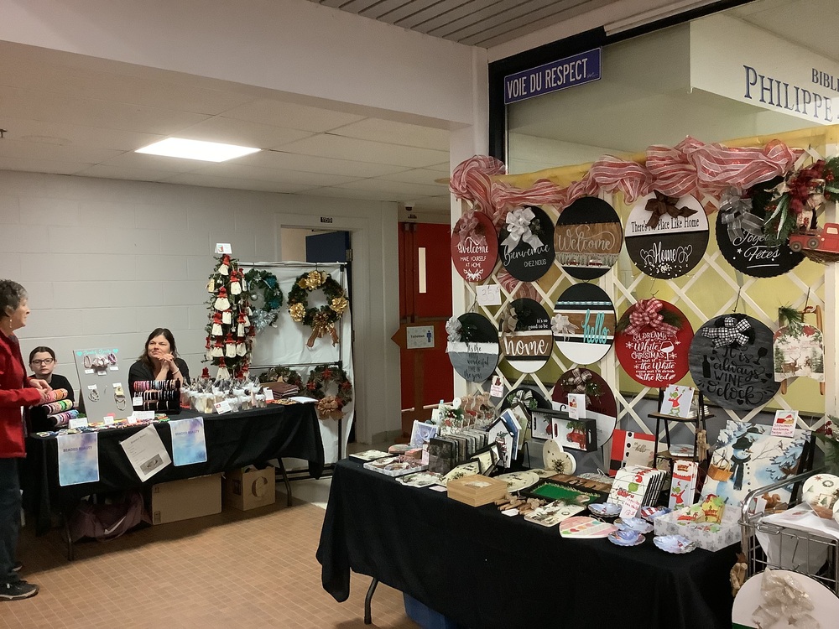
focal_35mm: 31
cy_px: 314
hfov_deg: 58.4
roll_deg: +0.9
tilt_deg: -3.7
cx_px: 420
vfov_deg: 45.4
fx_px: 751
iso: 320
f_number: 2.4
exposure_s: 1/33
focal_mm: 3.3
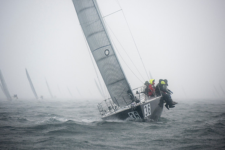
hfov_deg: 10.3
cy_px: 75
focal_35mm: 200
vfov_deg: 6.9
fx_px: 1250
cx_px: 112
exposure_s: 1/640
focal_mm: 195
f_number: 4
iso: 400
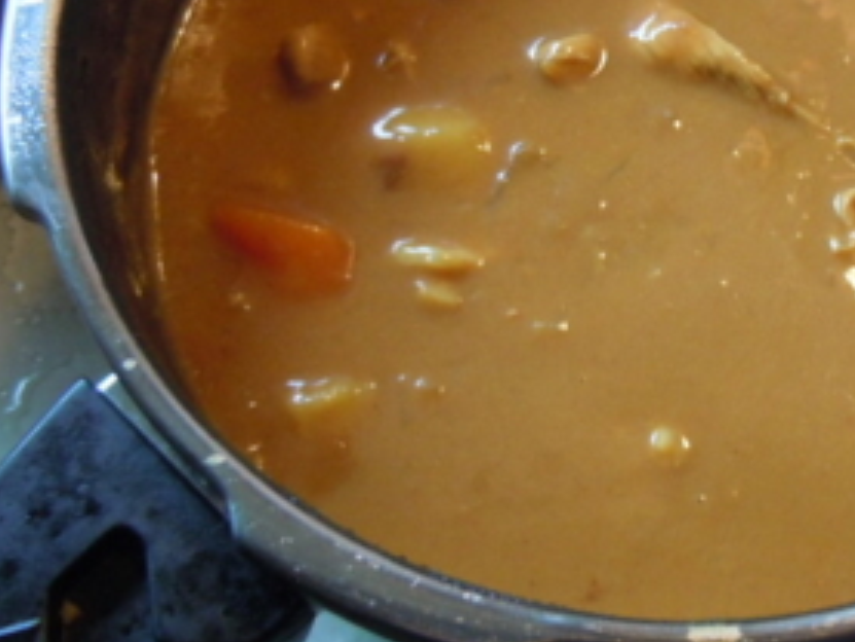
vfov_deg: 22.5
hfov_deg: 29.0
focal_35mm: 65
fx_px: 1606
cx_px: 719
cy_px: 185
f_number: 3.5
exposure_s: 1/20
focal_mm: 5.4
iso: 400
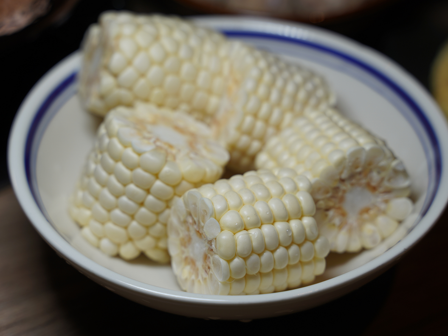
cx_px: 213
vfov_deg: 18.0
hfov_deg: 23.8
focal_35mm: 82
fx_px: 1061
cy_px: 167
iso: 100
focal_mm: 75
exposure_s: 1/125
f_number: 5
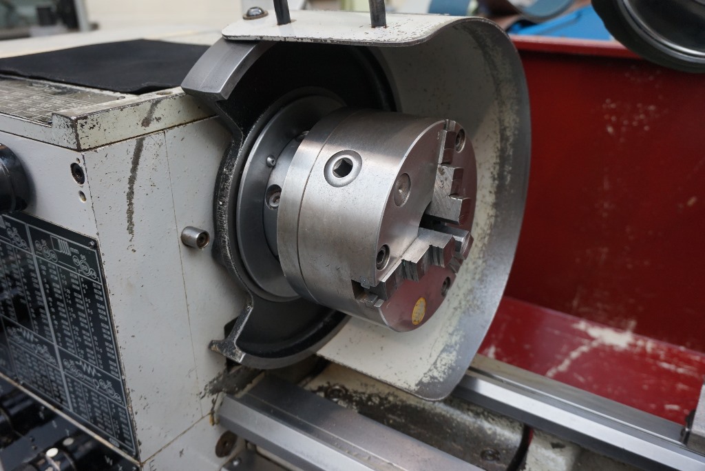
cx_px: 352
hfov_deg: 59.5
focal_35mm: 32
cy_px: 236
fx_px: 617
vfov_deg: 41.7
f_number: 4
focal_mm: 21
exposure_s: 1/60
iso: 640
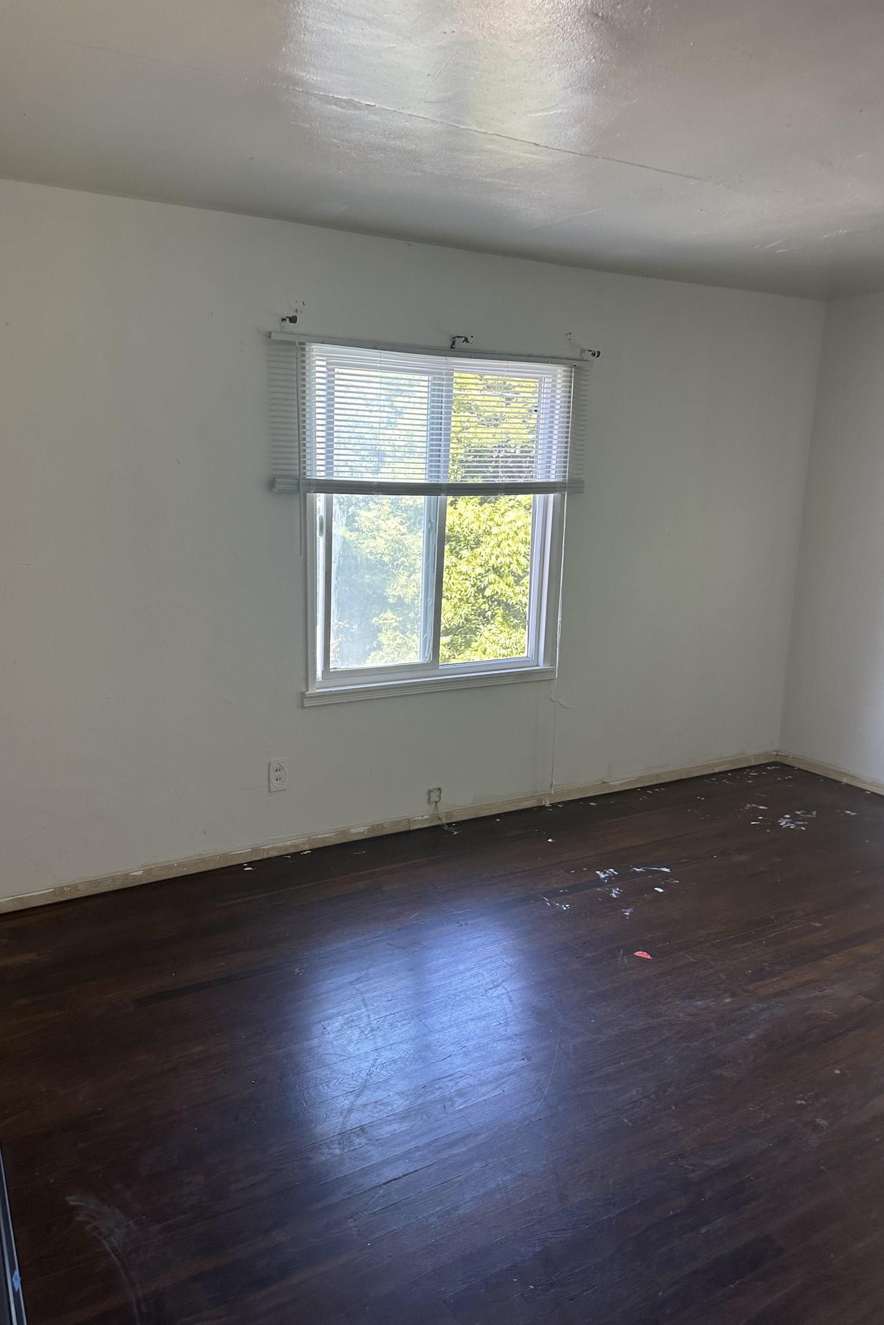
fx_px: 920
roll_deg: -0.4
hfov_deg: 51.2
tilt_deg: -12.9
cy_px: 662
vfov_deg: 71.5
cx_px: 391
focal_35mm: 25
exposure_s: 1/121
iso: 160
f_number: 1.78
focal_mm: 6.86
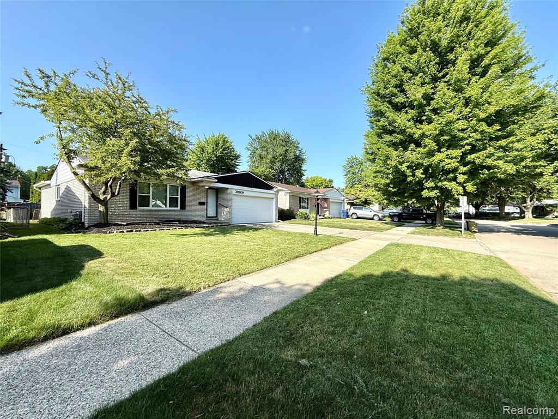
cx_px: 279
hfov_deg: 102.1
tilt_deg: +0.8
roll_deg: -0.3
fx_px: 226
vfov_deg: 85.7
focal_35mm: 14
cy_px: 210
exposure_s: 1/1211
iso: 50
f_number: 2.2
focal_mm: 2.22
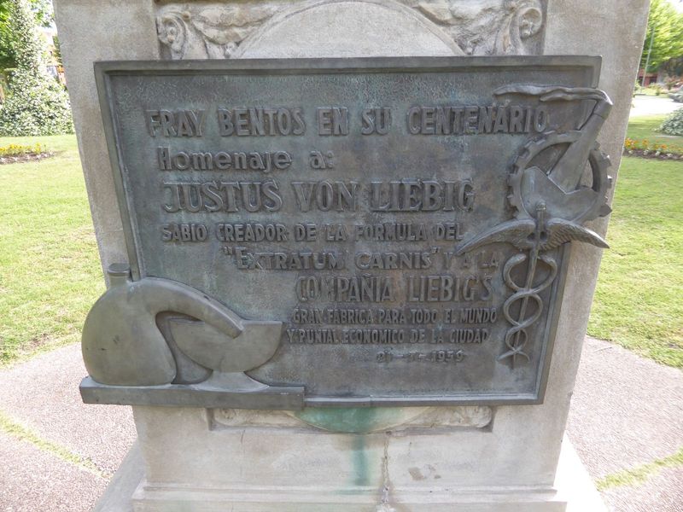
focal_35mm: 25
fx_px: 493
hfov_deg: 69.4
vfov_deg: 54.9
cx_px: 342
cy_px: 256
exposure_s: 1/100
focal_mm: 4.3
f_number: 3.3
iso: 80
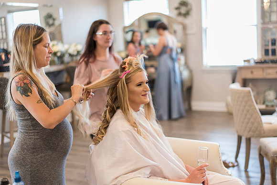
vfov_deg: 27.0
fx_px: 385
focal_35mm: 50
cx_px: 138
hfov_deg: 39.6
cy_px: 92
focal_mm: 50
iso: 800
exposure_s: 1/200
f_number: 2
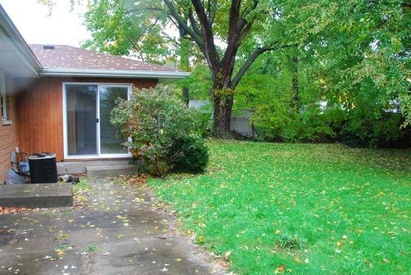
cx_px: 228
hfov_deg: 55.6
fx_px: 389
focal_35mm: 34
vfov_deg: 39.0
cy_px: 142
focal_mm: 18
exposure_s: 1/80
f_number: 4.5
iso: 1000
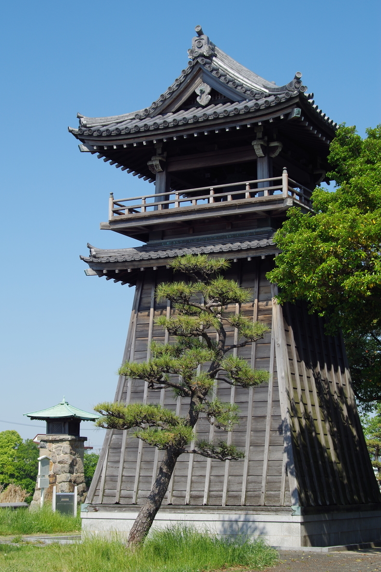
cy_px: 288
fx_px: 1206
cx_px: 190
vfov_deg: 26.7
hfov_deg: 17.9
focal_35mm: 76
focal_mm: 50
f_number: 6.3
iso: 100
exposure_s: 1/250
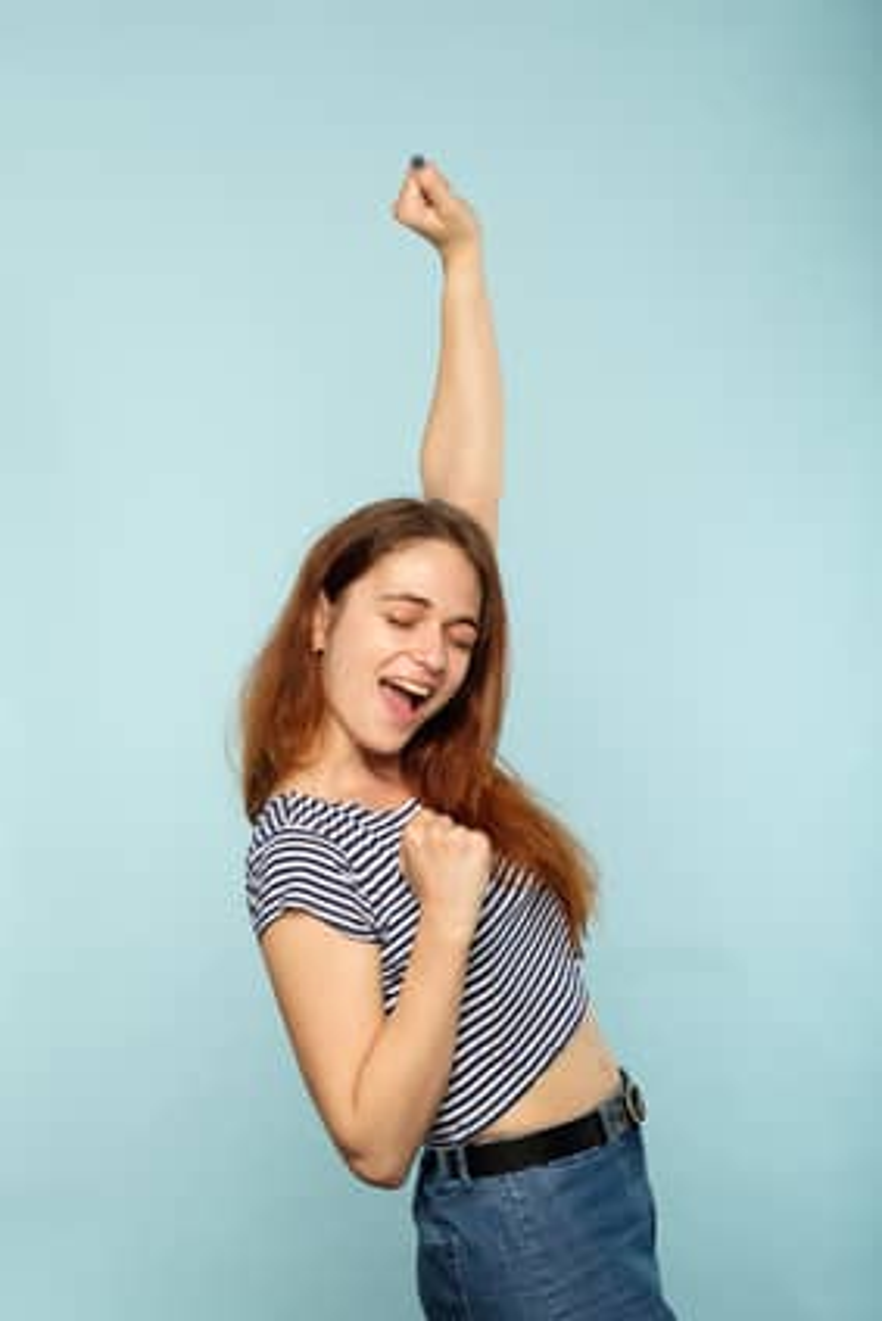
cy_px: 660
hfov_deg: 16.3
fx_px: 3084
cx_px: 441
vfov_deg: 24.2
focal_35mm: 84
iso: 200
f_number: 6.4
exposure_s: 1/200
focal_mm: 56
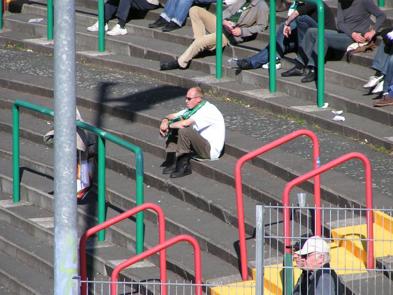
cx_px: 196
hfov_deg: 5.2
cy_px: 148
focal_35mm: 380
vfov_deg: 3.9
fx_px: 4314
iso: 50
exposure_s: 1/640
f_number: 4.5
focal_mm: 58
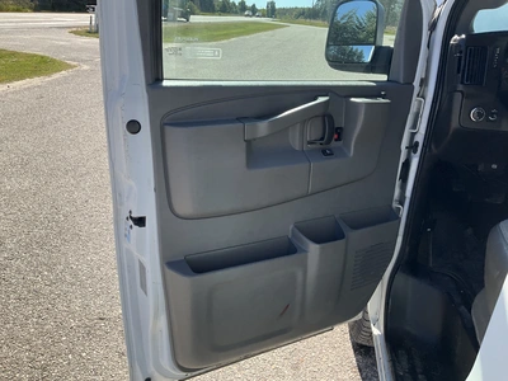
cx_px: 254
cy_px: 190
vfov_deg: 48.2
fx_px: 426
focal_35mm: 29
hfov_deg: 61.7
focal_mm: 3
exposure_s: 1/700
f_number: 1.8
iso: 25
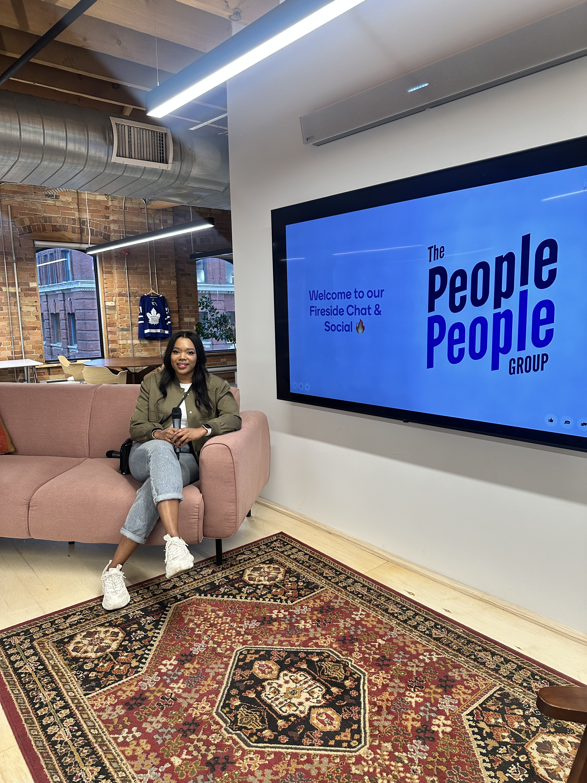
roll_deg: +1.2
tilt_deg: -8.1
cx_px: 294
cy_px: 392
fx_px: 543
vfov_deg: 71.6
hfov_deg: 56.8
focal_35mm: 24
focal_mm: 6.86
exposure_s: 1/120
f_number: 1.78
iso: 160
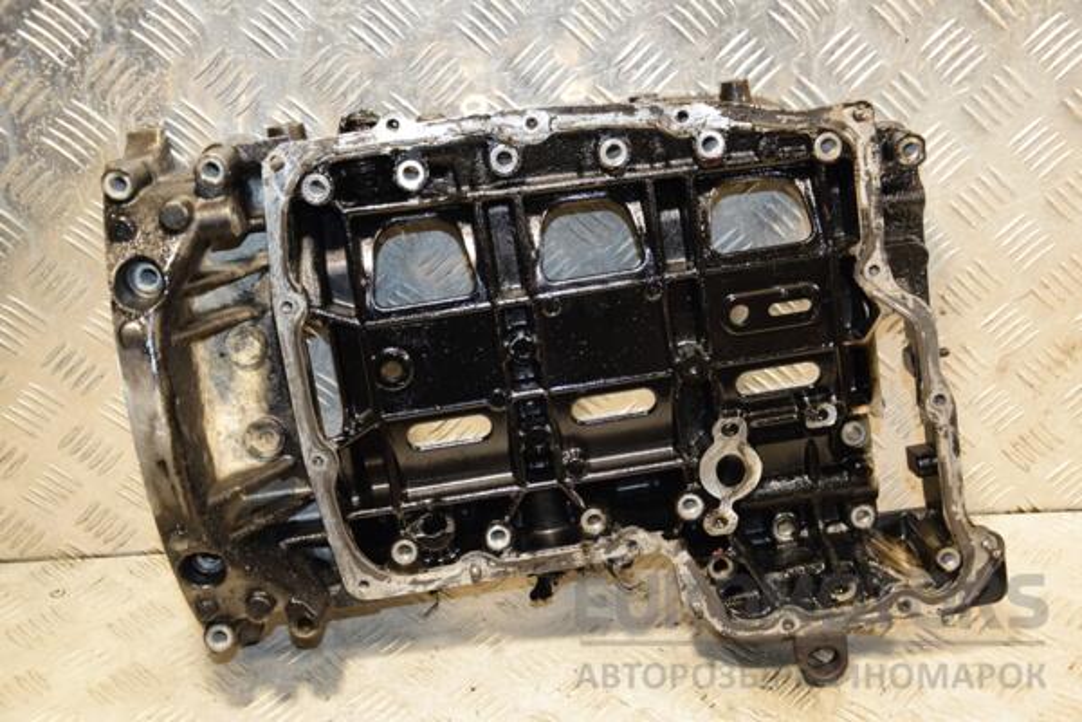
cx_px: 541
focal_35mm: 51
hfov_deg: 38.9
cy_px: 361
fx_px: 1533
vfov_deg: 26.5
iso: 800
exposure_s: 1/100
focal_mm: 34
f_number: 5
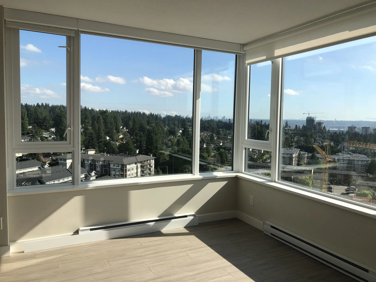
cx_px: 188
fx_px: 304
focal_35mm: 28
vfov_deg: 49.7
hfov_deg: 63.4
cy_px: 141
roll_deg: +0.2
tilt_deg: -4.3
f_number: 1.8
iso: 20
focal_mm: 3.99
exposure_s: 1/1517
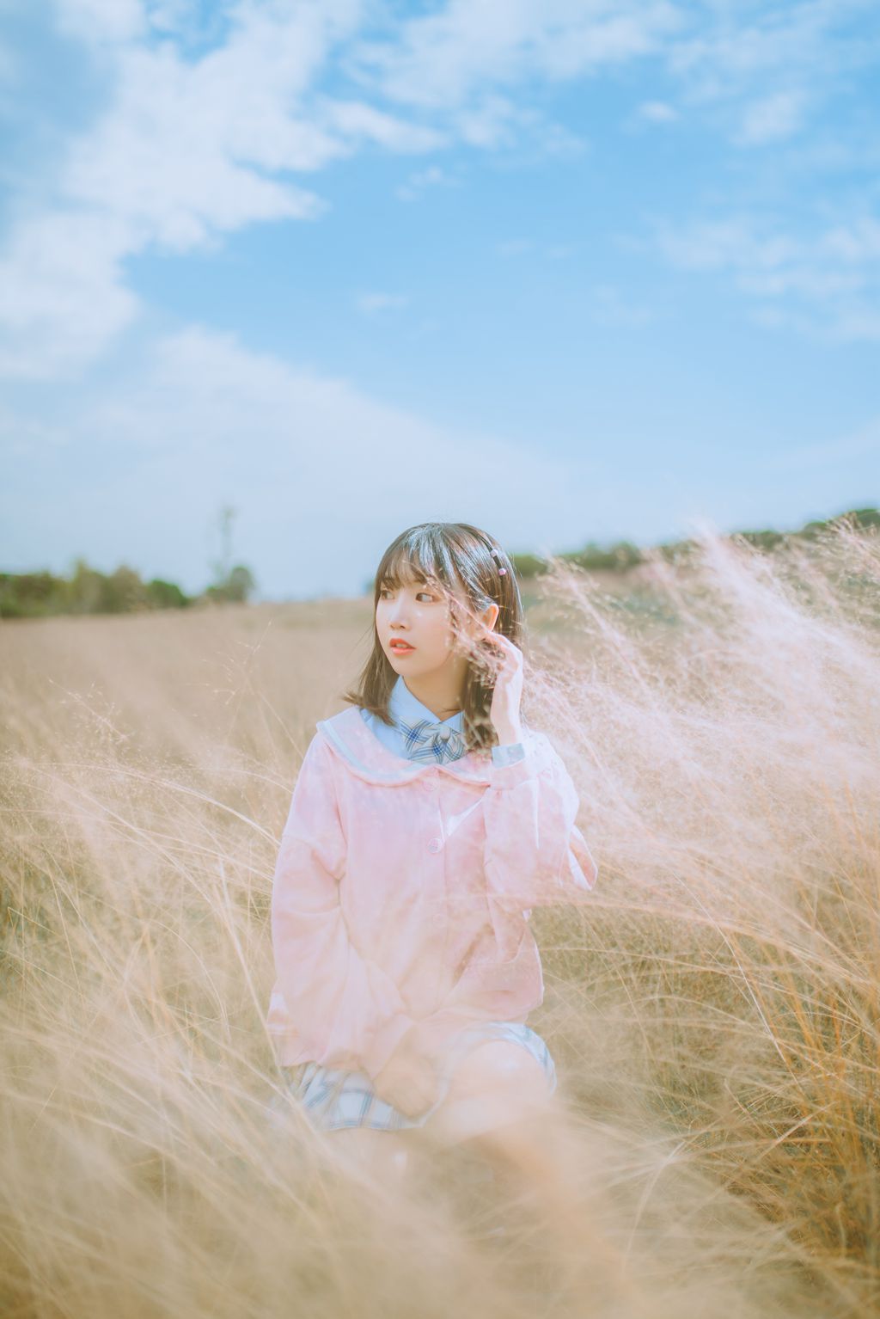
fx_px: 1282
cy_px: 660
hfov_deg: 37.9
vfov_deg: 54.4
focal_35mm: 35
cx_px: 440
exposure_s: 1/3200
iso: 64
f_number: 1.4
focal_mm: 35
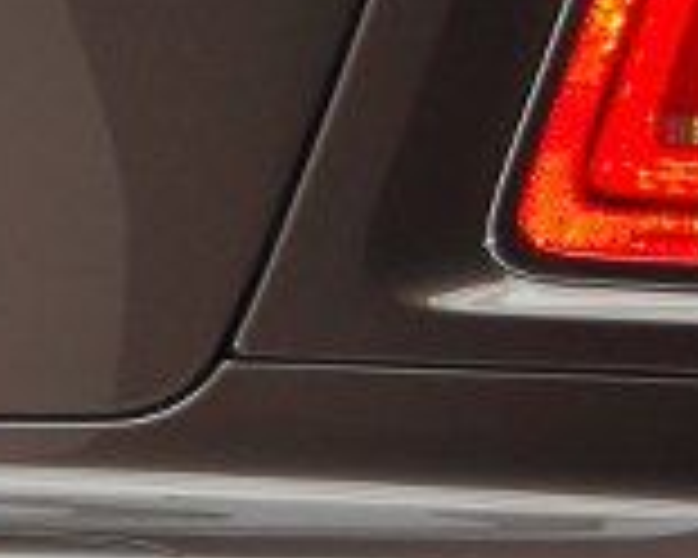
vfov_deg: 5.6
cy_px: 209
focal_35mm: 278
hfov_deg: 6.5
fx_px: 5743
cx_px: -1144
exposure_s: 1/60
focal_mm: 30
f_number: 4.5
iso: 400
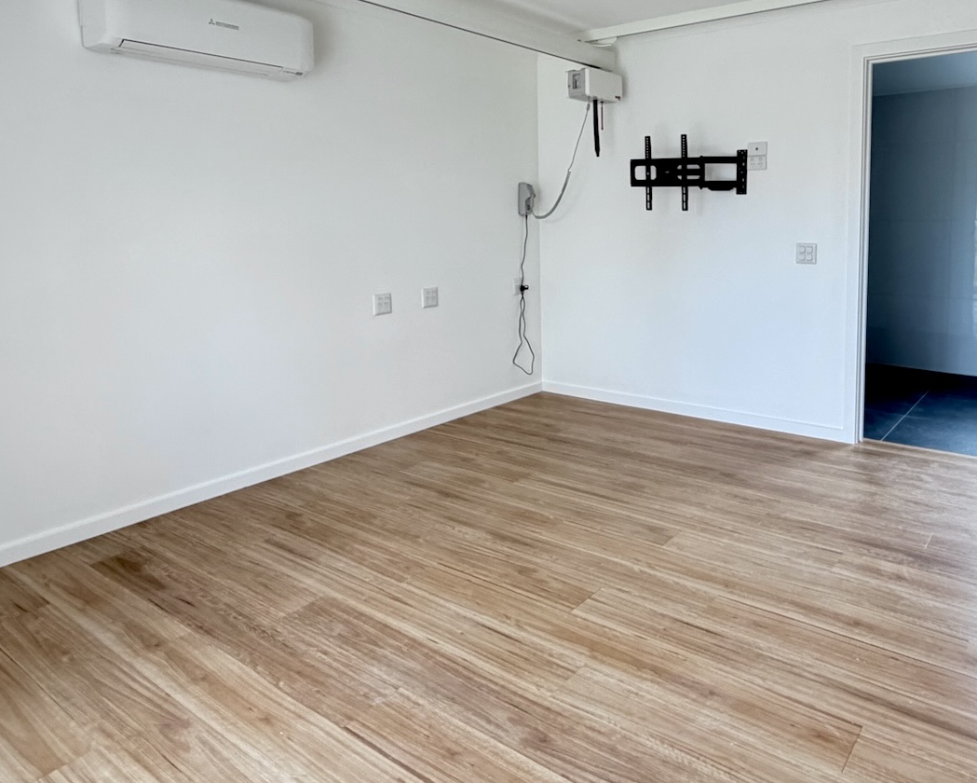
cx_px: 608
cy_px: 280
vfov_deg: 55.9
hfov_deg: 67.1
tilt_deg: -4.3
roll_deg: +0.7
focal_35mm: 25
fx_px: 723
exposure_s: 1/98
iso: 320
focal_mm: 2.22
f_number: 2.2
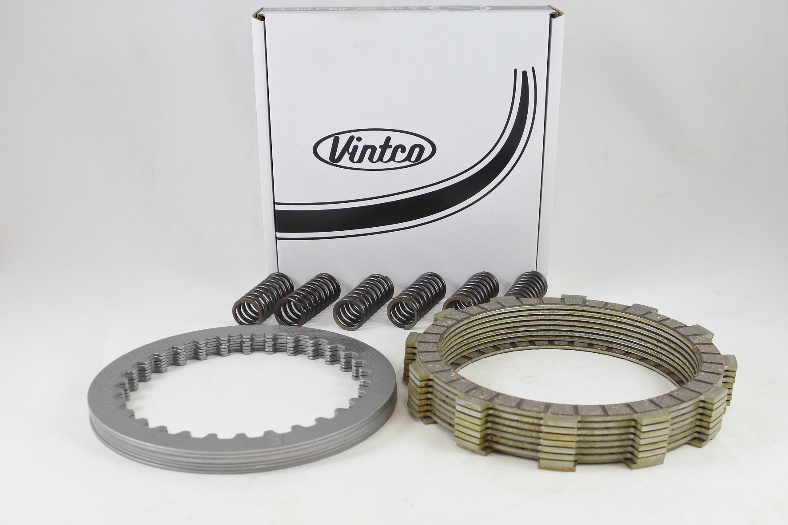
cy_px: 262
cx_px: 394
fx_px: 679
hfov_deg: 60.3
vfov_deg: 42.3
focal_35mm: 31
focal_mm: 11.8
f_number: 3.8
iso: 450
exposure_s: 1/125
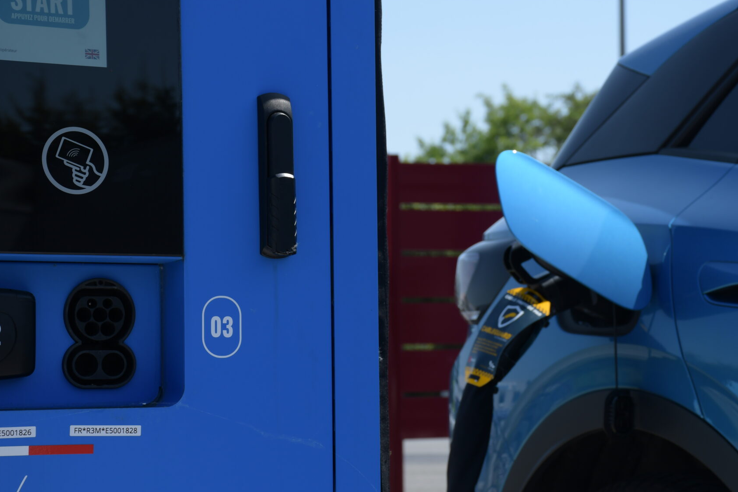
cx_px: 388
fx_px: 2234
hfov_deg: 18.8
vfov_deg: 12.6
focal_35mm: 109
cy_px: 246
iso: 100
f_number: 8
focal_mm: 60
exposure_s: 1/320
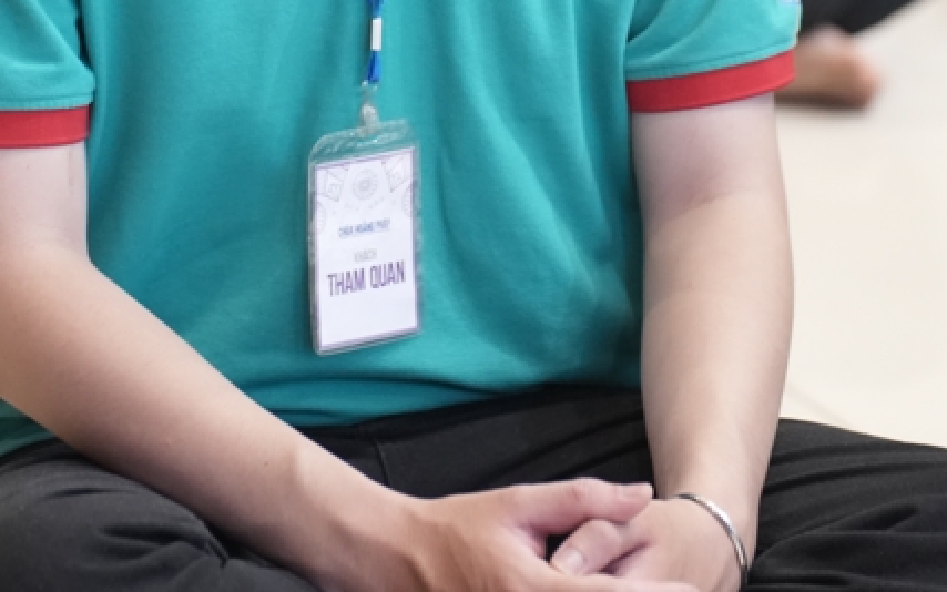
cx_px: 393
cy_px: -252
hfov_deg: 8.4
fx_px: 6427
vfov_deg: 5.2
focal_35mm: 249
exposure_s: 1/125
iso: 4000
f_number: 2.8
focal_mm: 107
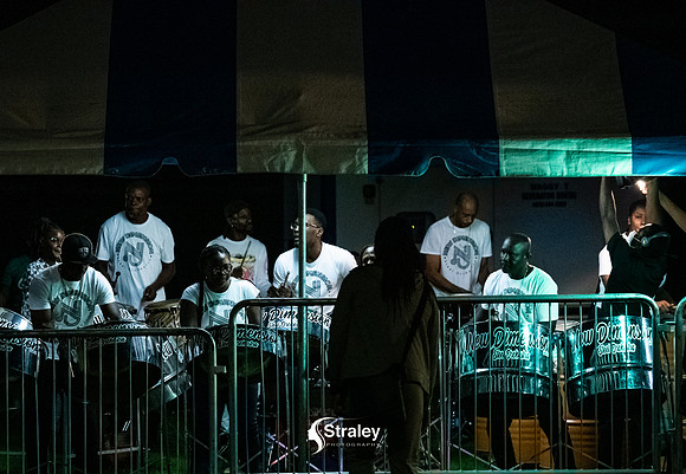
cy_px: 354
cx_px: 265
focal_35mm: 187
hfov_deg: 10.9
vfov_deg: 7.5
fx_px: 3604
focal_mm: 122
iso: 4000
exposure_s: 1/160
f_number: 3.5
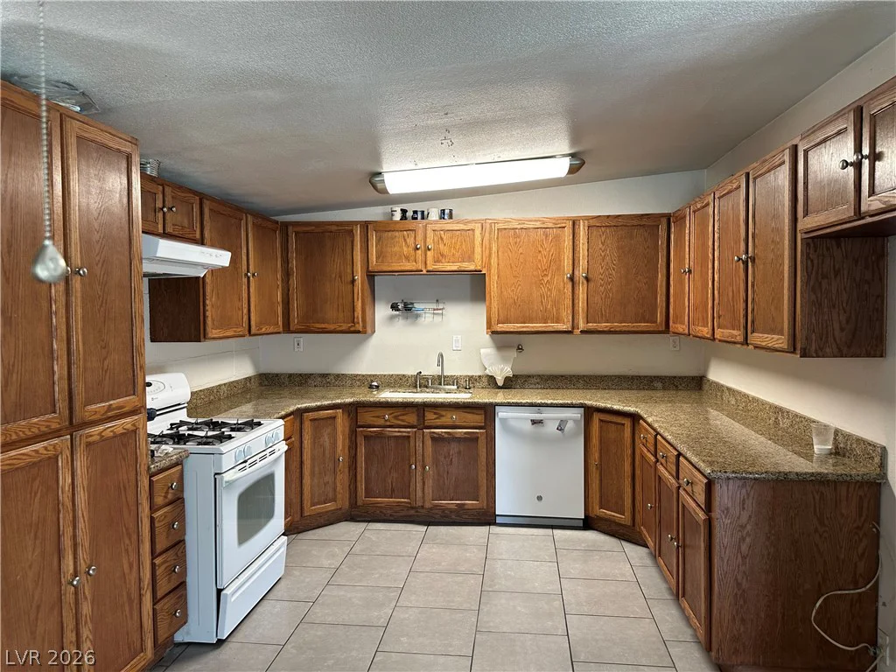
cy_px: 336
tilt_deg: +0.9
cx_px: 448
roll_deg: +0.6
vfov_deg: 56.8
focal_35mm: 24
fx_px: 621
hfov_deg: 71.6
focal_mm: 6.86
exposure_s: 1/60
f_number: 1.78
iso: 125
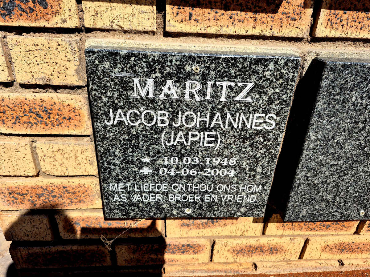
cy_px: 138
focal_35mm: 23
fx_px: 246
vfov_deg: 58.9
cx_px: 185
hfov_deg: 73.9
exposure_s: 1/2024
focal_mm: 5.4
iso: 25
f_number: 1.8
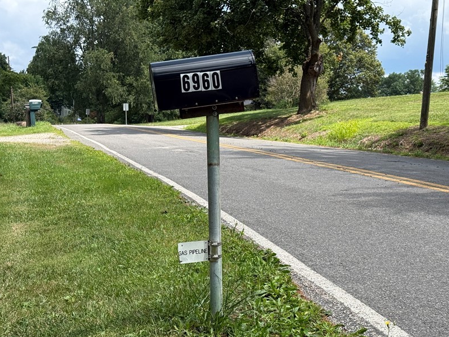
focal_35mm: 62
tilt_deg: -5.2
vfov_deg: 23.6
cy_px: 208
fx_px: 804
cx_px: 237
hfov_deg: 31.2
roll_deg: -1.7
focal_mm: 6.76
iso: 80
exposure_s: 1/3096
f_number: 1.78
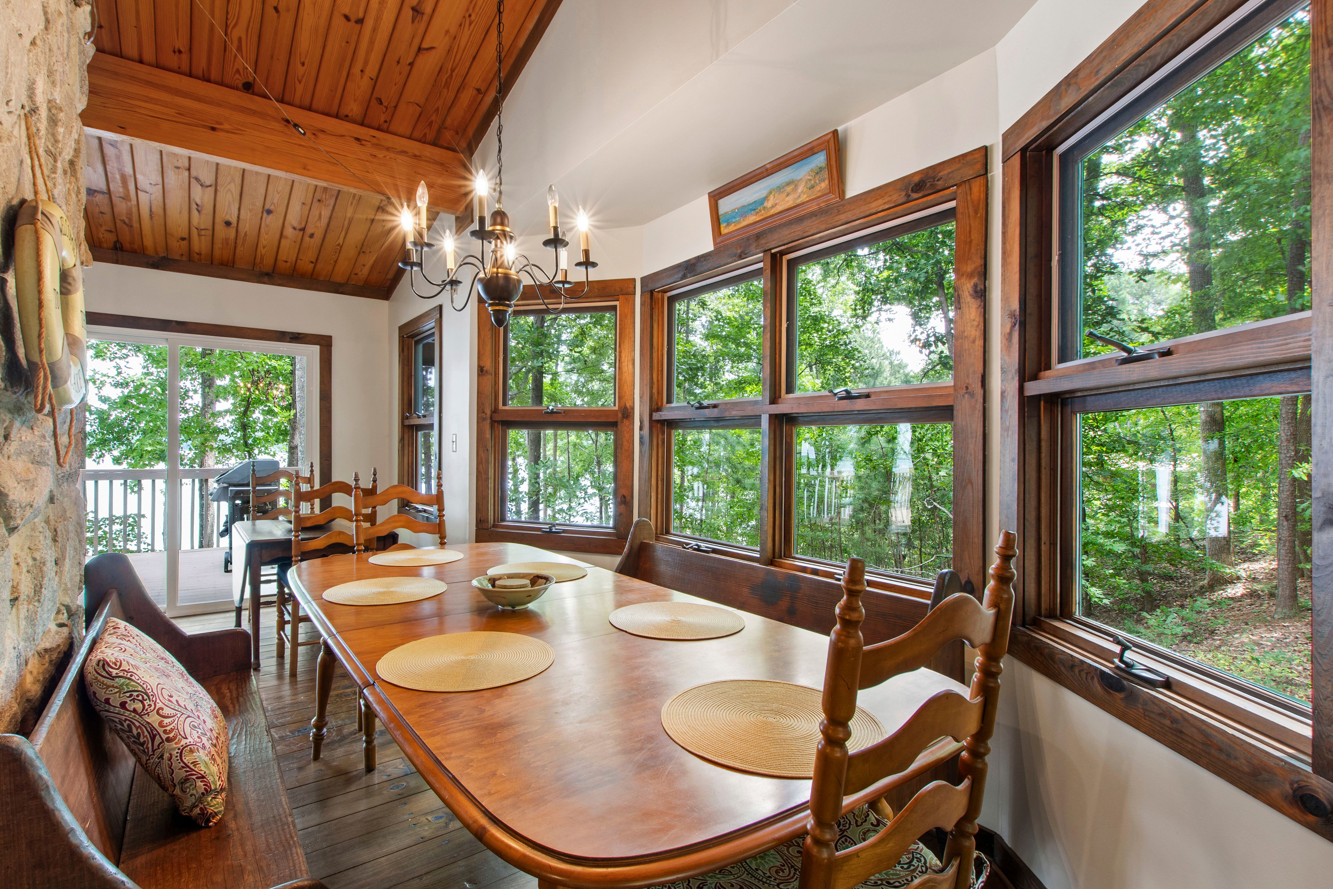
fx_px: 592
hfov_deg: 96.6
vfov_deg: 73.7
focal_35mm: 16
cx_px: 624
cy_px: 450
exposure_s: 1/1.67
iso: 100
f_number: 8
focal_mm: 10
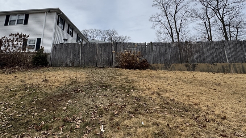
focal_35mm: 23
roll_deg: -0.7
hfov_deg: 78.3
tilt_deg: +15.4
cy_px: 43
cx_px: 107
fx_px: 150
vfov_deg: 48.5
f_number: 2.2
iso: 50
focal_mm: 2.22
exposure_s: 1/3390
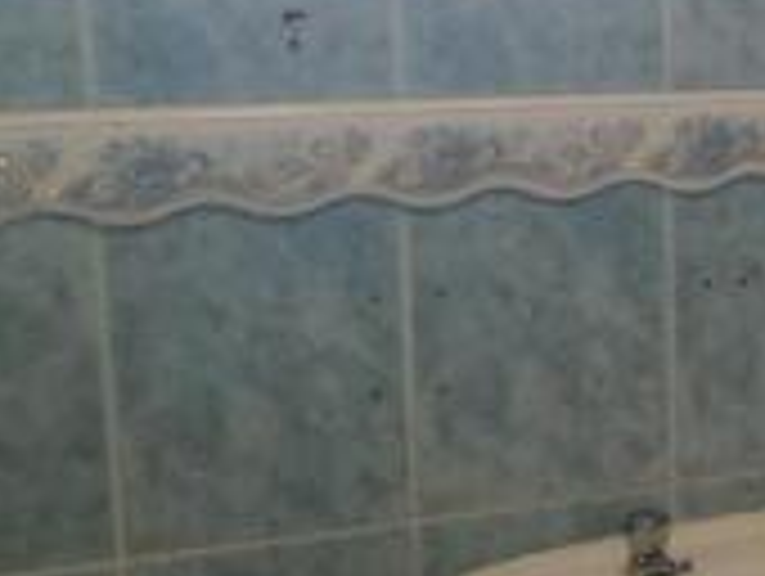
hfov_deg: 18.7
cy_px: 272
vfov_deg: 16.6
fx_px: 1970
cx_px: 1231
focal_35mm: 89
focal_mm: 3.6
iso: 100
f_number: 1.8
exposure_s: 1/100
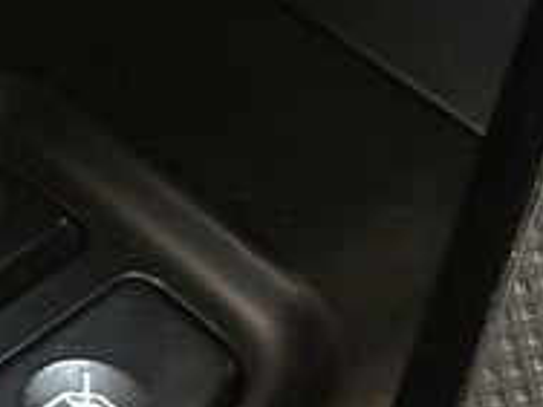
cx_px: -321
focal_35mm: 230
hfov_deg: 8.4
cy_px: 556
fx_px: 3608
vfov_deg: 6.4
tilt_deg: -48.8
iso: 640
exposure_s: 1/20
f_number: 1.78
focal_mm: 6.86
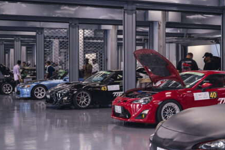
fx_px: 443
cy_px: 71
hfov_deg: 28.3
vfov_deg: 19.2
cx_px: 144
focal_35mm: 71
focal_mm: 40
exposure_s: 1/250
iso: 500
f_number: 2.8
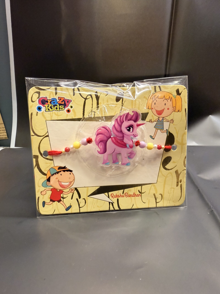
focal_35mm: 24
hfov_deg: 56.8
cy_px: 147
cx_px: 110
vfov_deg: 71.6
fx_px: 203
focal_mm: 2.22
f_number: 2.2
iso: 320
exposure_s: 1/100
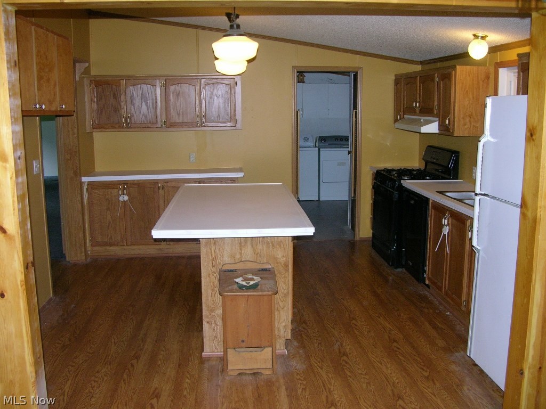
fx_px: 552
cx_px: 273
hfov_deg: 52.6
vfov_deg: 40.7
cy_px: 204
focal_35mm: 35
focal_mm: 8.9
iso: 200
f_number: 2.8
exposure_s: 1/60.1
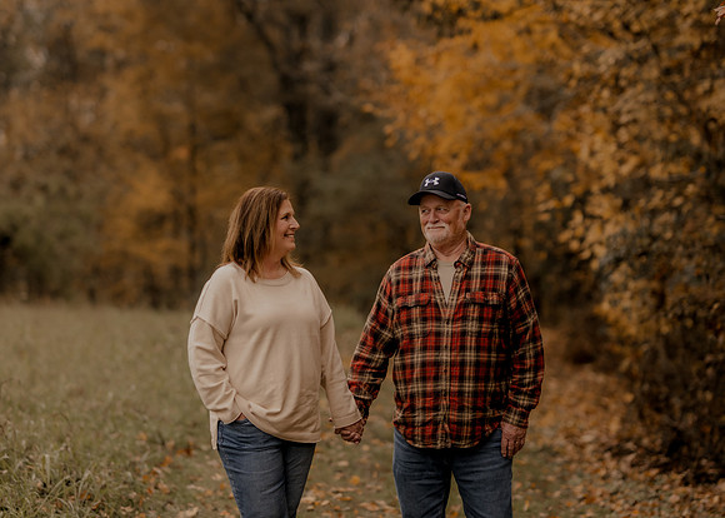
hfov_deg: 19.8
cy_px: 236
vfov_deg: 14.2
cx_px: 316
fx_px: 2074
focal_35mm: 101
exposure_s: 1/2500
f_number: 1.8
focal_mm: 85
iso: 250
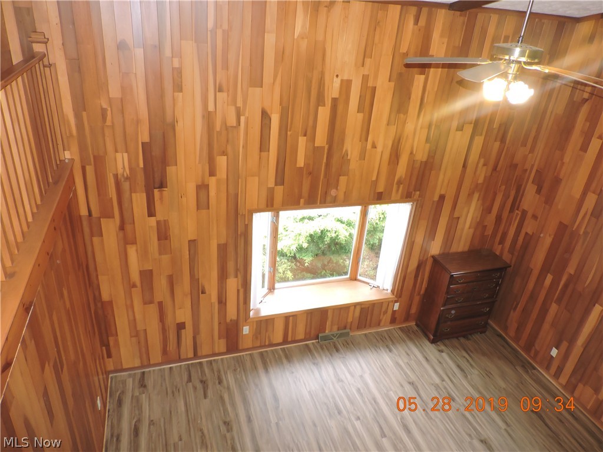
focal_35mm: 24
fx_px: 418
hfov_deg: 71.6
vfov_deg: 56.8
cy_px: 226
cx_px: 302
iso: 320
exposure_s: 1/30
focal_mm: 4.3
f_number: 3
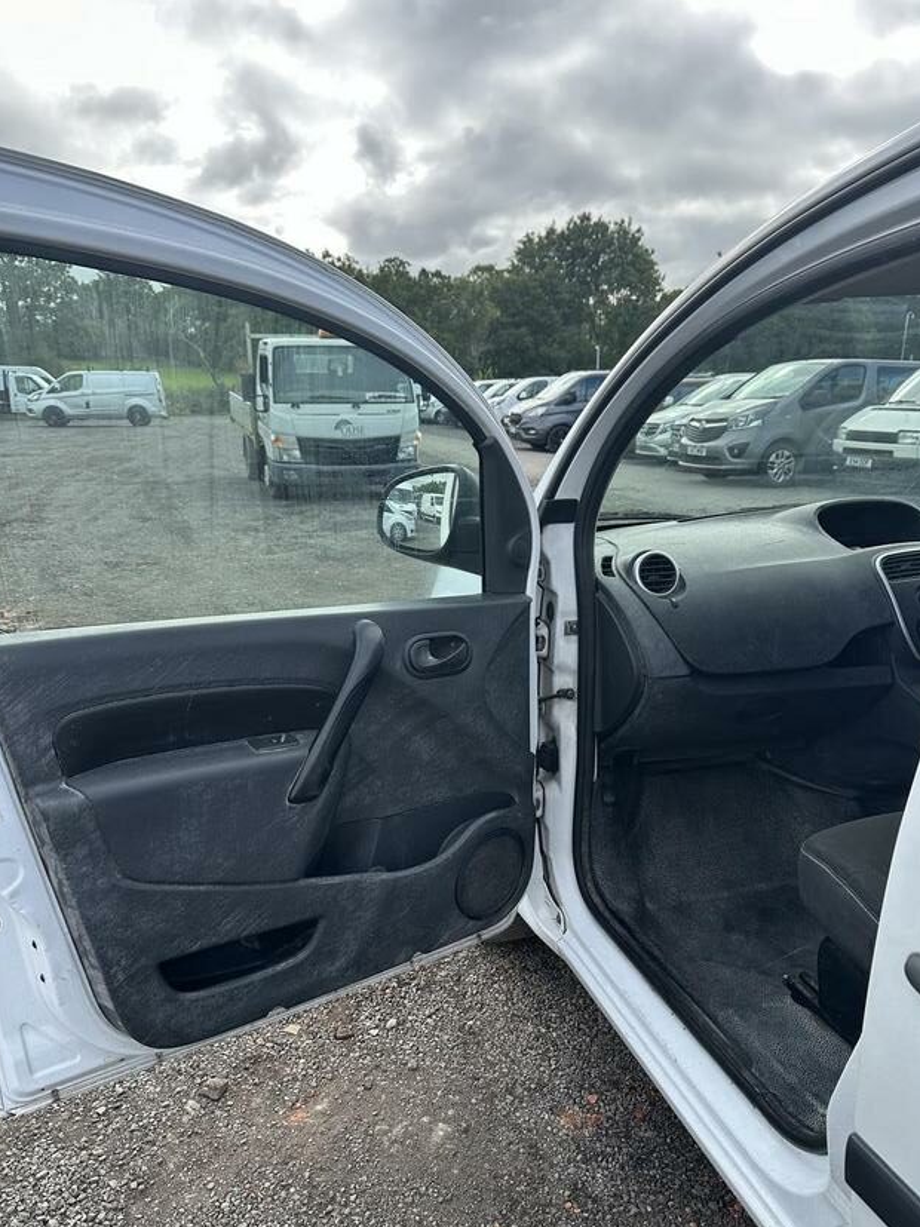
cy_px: 663
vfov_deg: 67.2
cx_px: 485
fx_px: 922
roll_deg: +0.2
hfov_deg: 53.0
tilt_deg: -16.2
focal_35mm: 26
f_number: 1.78
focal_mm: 6.86
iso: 80
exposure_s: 1/1495
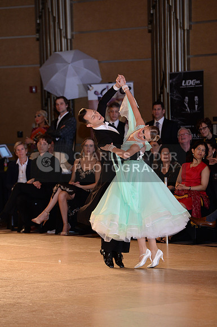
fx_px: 1814
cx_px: 108
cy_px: 164
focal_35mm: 200
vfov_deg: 10.3
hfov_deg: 6.8
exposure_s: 1/250
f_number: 5.6
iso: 2000
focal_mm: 200
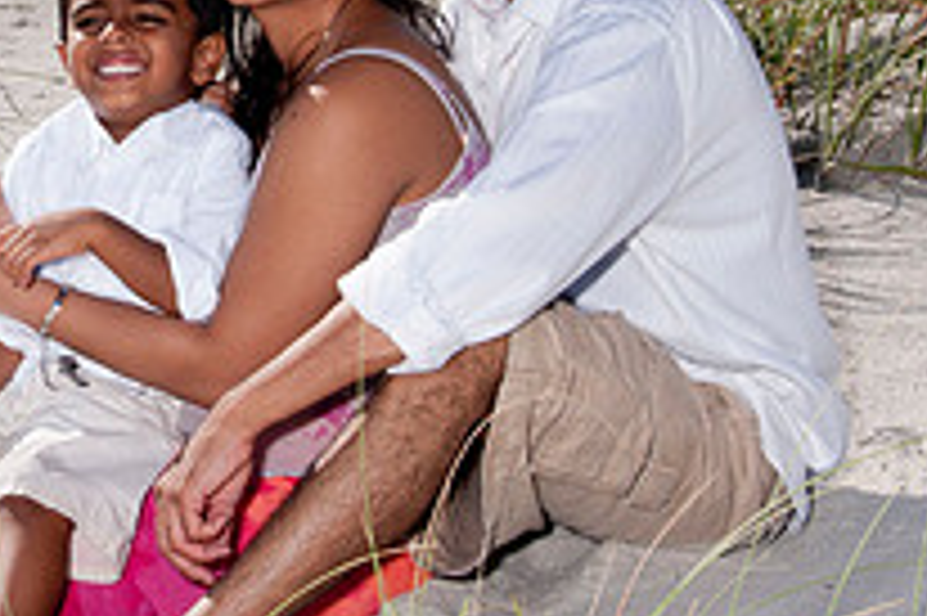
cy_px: -16
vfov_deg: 10.1
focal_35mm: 135
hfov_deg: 15.0
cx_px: 50
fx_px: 3473
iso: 100
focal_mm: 32
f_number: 13
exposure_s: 1/250
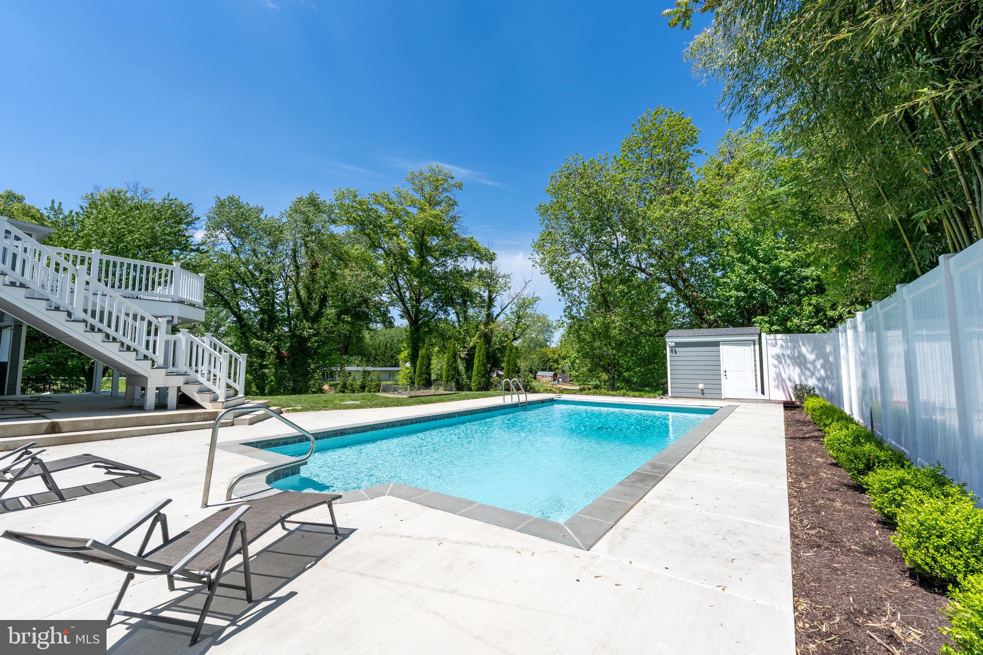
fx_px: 382
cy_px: 328
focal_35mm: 14
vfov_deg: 81.2
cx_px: 492
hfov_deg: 104.3
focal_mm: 14
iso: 100
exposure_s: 1/2500
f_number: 11
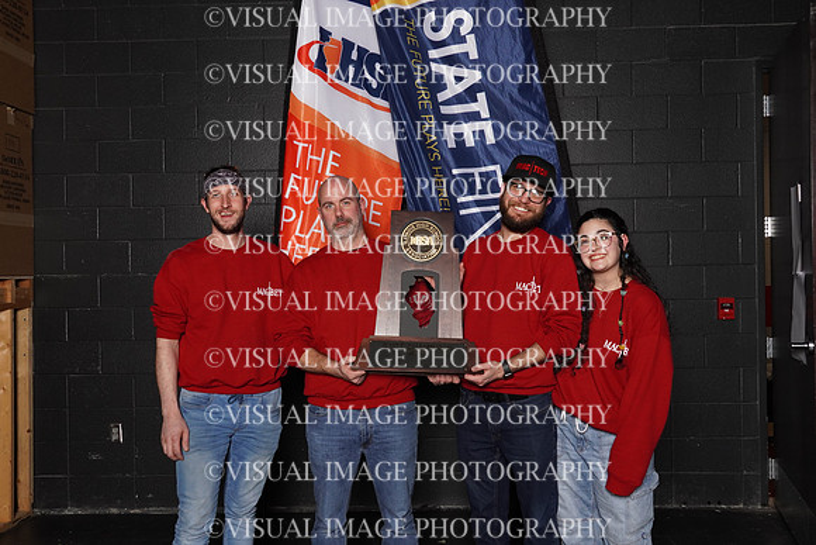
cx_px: 408
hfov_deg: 53.1
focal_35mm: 36
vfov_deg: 36.9
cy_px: 272
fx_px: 816
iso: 800
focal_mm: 24
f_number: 8
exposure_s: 1/125
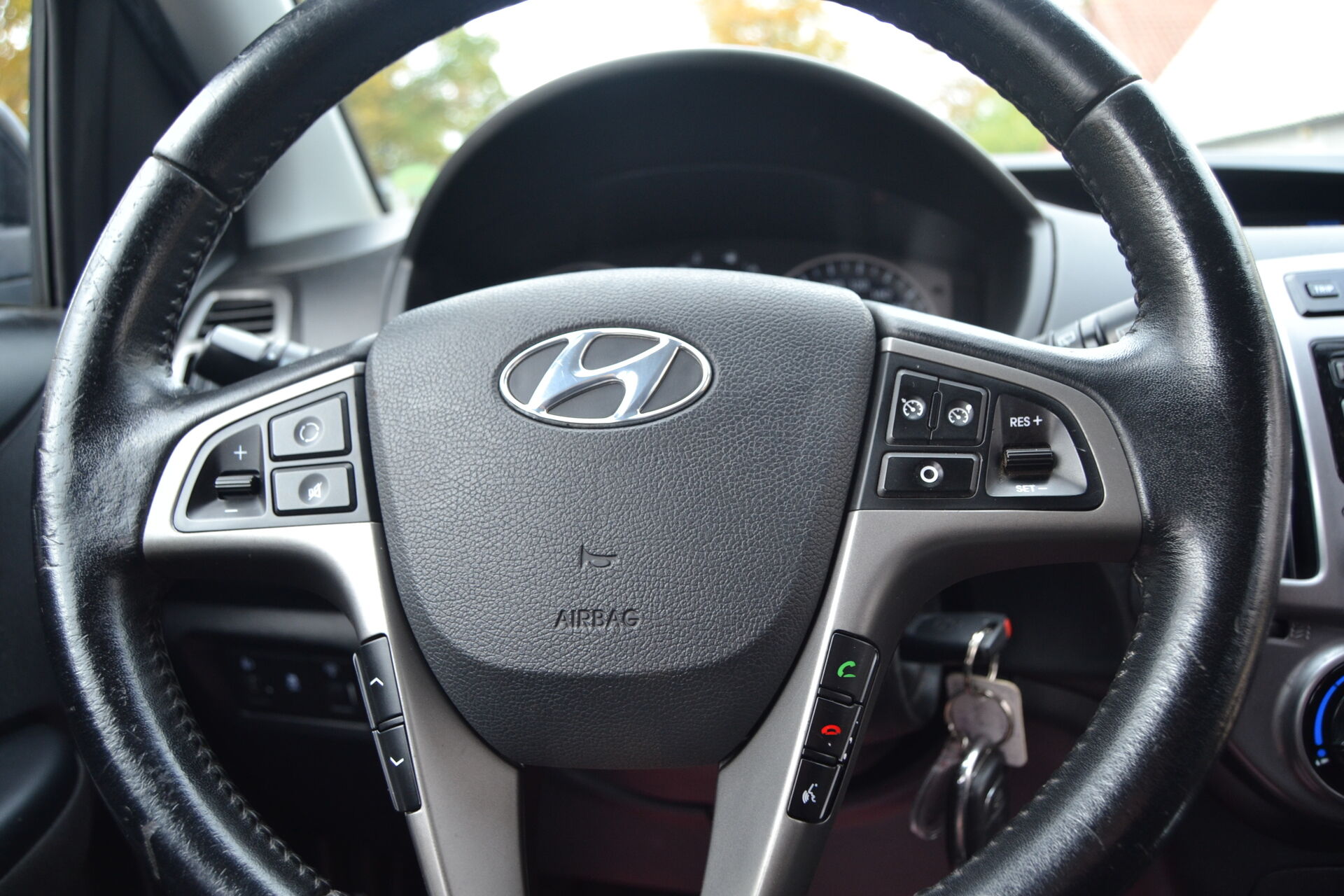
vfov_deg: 47.9
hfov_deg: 67.4
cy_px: 448
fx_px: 1008
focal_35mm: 27
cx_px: 672
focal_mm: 18
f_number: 4.5
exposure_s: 1/80
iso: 400
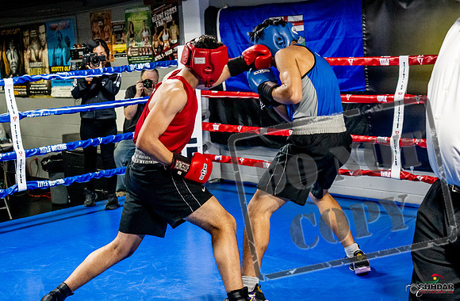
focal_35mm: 64
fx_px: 811
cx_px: 189
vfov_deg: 21.0
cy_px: 129
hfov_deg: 31.6
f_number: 2.8
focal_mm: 35
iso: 5000
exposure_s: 1/800
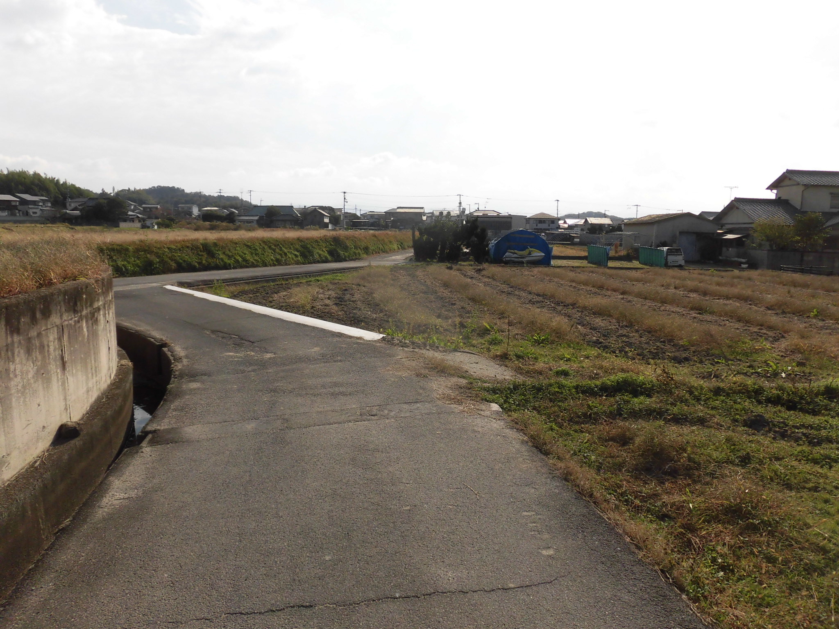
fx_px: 582
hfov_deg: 71.6
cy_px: 314
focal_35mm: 24
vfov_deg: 56.8
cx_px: 420
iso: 100
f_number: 7.8
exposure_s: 1/400
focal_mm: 4.3
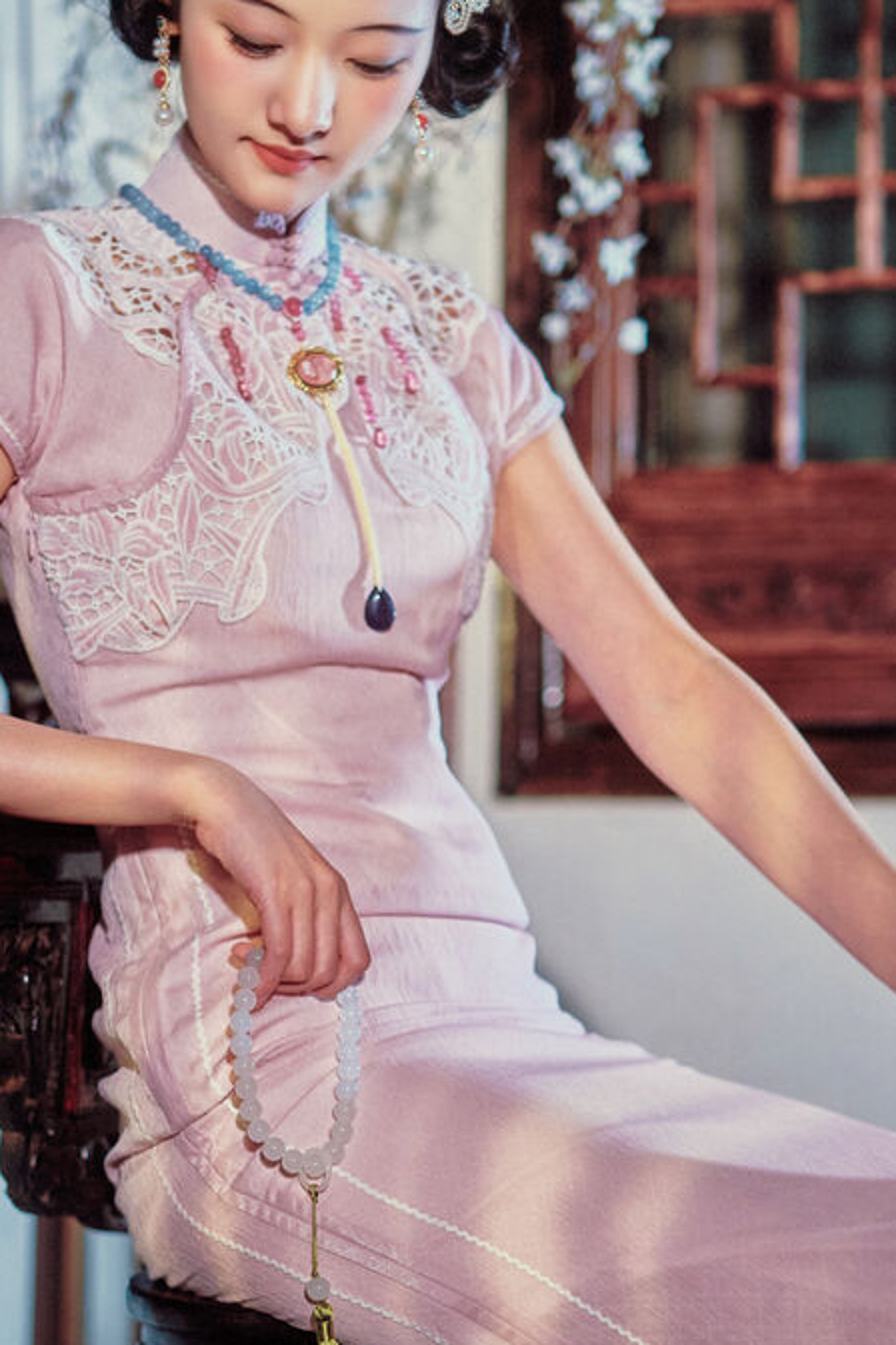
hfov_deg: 13.8
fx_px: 3696
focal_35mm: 99
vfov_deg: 20.4
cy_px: 1051
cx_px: 284
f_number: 2
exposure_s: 1/200
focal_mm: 50
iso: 640
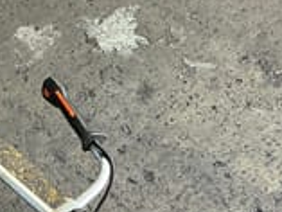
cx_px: 32
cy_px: 229
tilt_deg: -53.1
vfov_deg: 16.2
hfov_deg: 21.5
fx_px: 726
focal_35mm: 89
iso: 80
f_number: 1.8
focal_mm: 3
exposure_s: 1/60
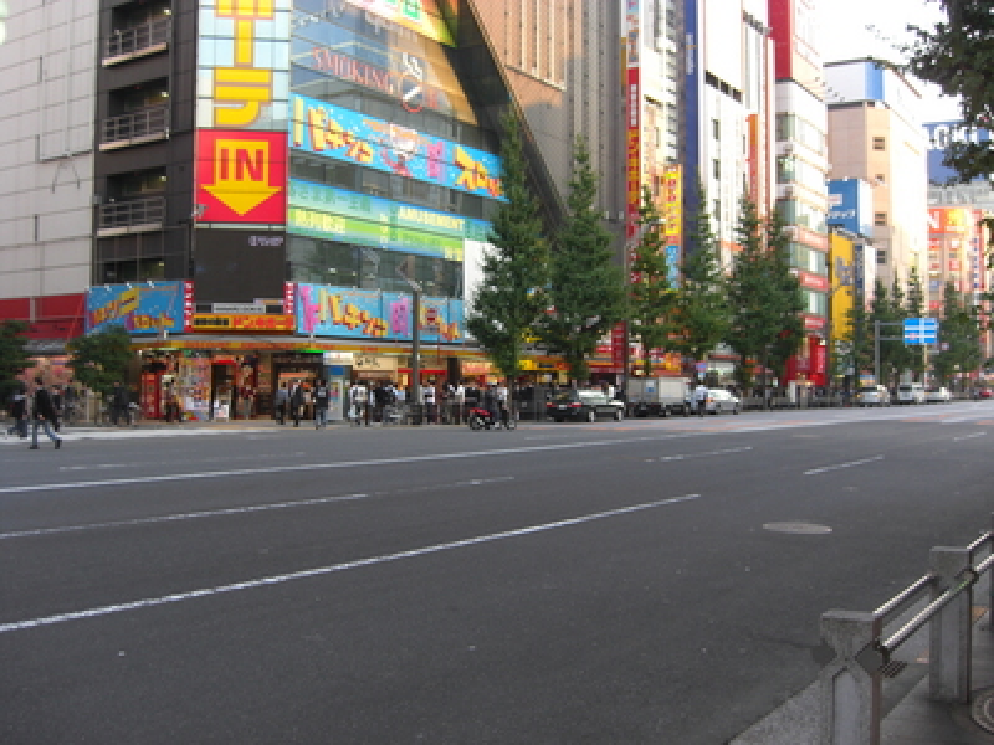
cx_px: 497
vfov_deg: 37.7
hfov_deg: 49.0
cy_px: 372
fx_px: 1091
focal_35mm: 38
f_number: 2.8
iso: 100
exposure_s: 1/125
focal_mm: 7.9
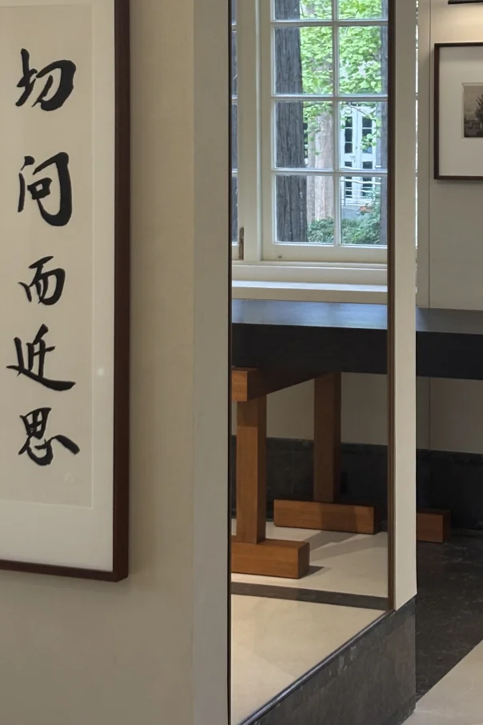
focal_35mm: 86
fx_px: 1731
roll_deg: -0.7
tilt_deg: -0.8
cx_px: 278
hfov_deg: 15.9
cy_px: 183
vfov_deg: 23.4
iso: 100
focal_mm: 5.96
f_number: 1.6
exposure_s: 1/50
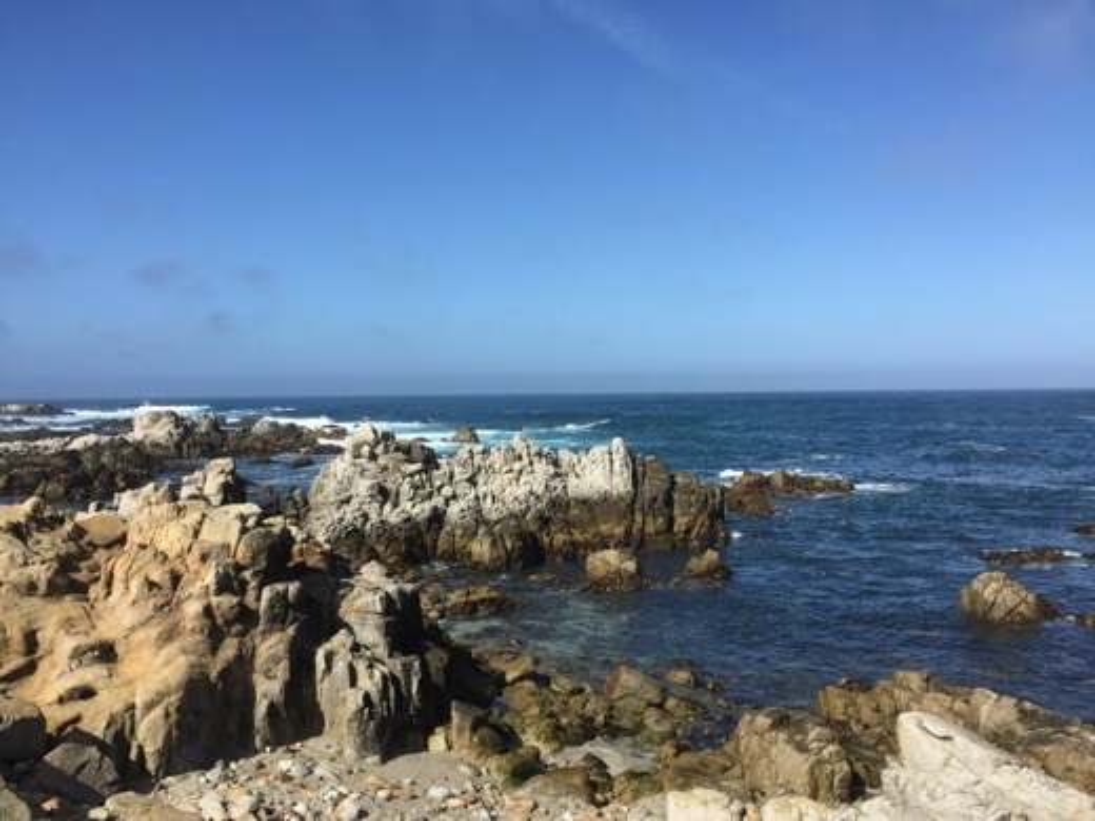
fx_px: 917
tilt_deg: -2.2
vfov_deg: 48.2
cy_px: 410
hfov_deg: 61.7
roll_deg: -0.2
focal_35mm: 29
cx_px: 548
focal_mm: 4.15
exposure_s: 1/2083
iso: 32
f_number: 2.2
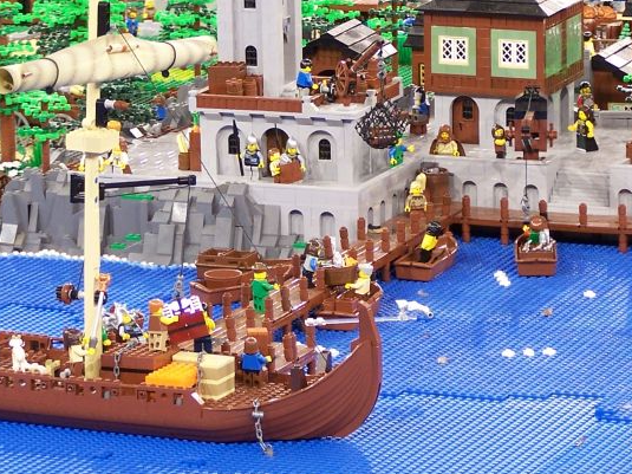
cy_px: 111
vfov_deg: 6.6
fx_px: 4089
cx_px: 405
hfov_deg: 8.8
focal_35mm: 224
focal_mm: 19.4
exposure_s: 1/4
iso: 80
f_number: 3.2
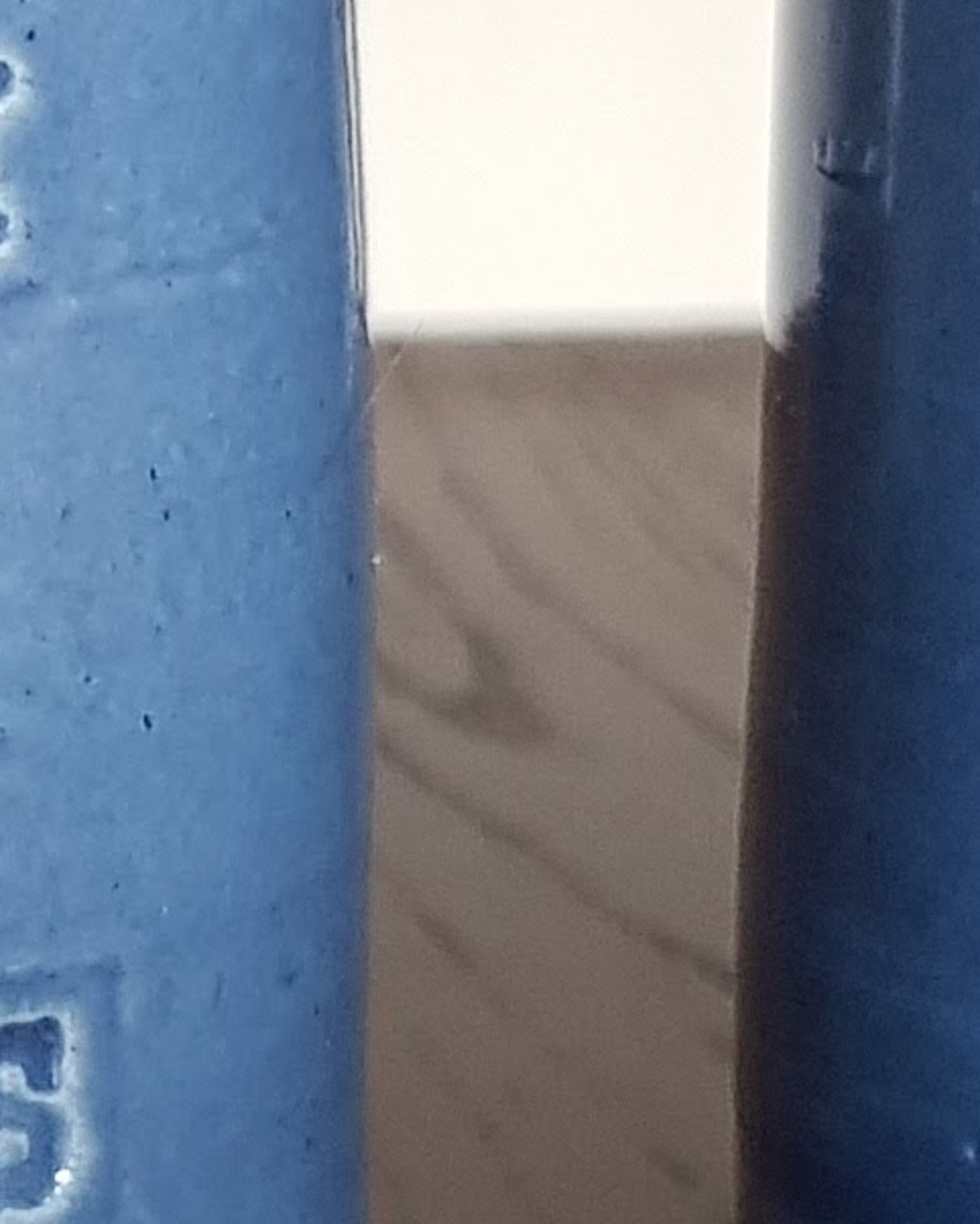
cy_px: 559
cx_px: -962
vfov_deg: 11.3
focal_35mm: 170
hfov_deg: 8.6
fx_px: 6160
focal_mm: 4.2
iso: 250
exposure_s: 1/17
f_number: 1.7
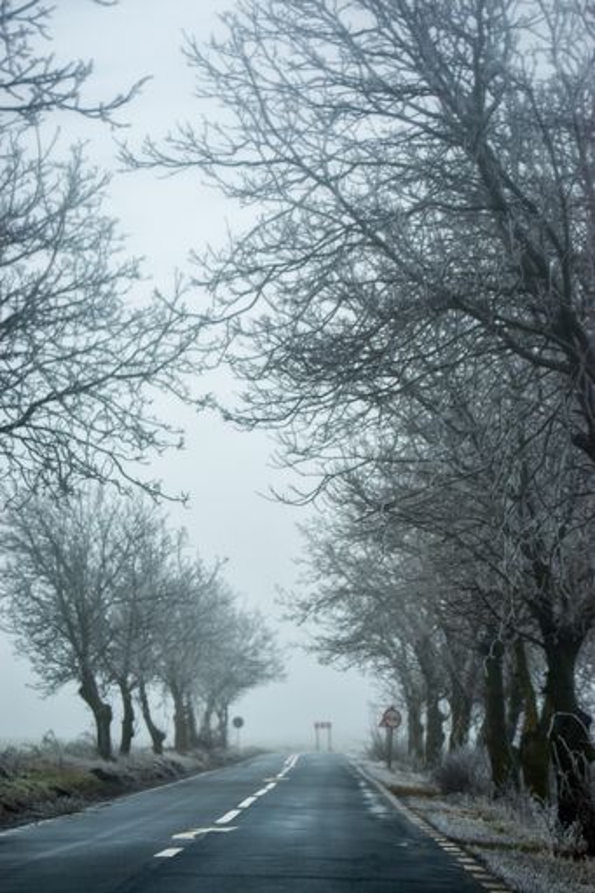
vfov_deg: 13.0
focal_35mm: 158
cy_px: 446
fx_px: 3907
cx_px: 298
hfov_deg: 8.7
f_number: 2.8
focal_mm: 105
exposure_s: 1/500
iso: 200
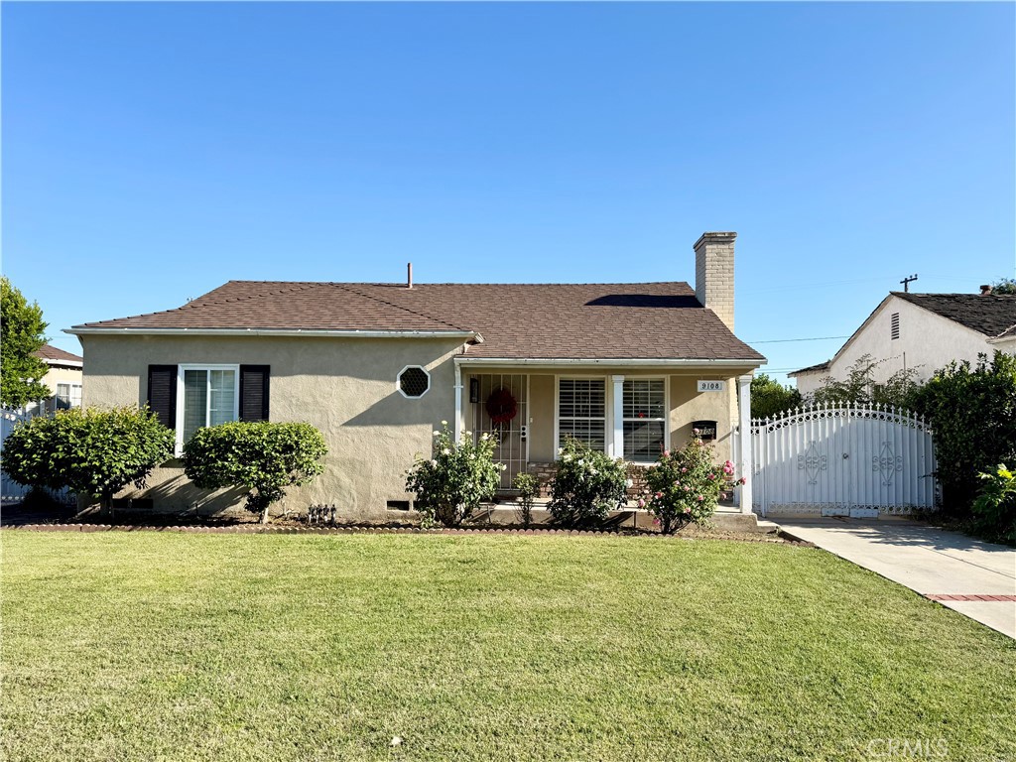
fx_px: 704
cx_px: 508
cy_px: 381
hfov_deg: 71.6
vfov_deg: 56.8
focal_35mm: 24
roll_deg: -1.3
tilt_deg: +1.9
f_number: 1.78
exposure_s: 1/3413
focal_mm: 6.76
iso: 80
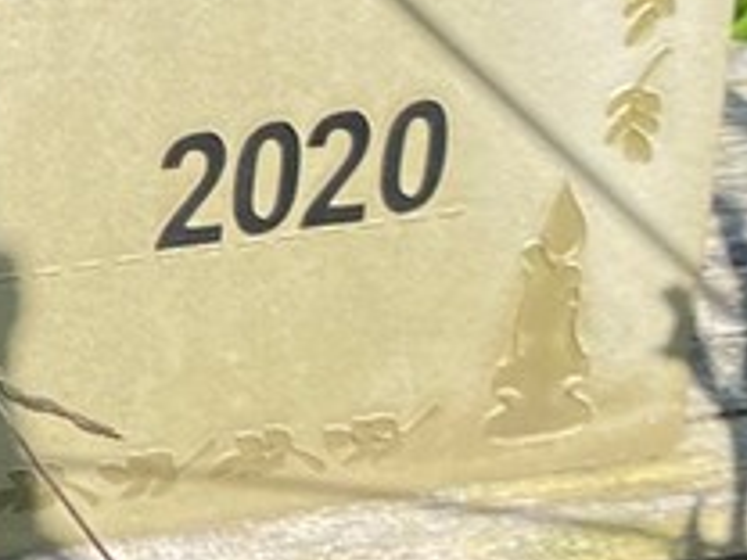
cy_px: 179
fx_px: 3884
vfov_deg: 8.2
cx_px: -797
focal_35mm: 180
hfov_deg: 10.1
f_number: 1.8
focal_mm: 4.25
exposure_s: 1/1300
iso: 32
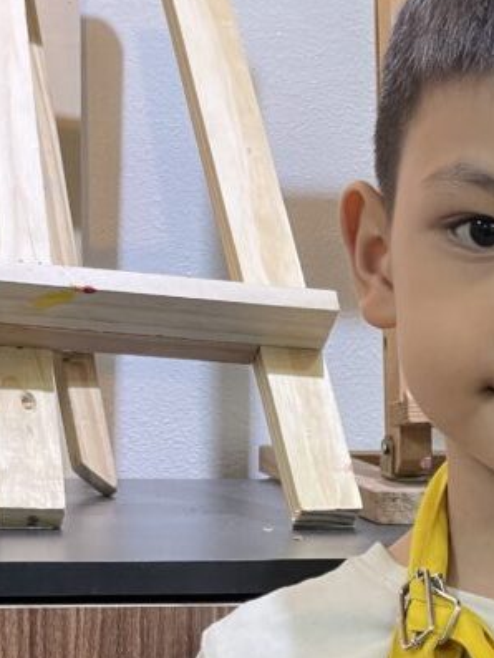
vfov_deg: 14.6
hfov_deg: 11.2
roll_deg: -1.9
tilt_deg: -11.0
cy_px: 764
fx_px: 2491
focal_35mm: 131
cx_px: 552
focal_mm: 6
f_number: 2
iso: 200
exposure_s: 1/100
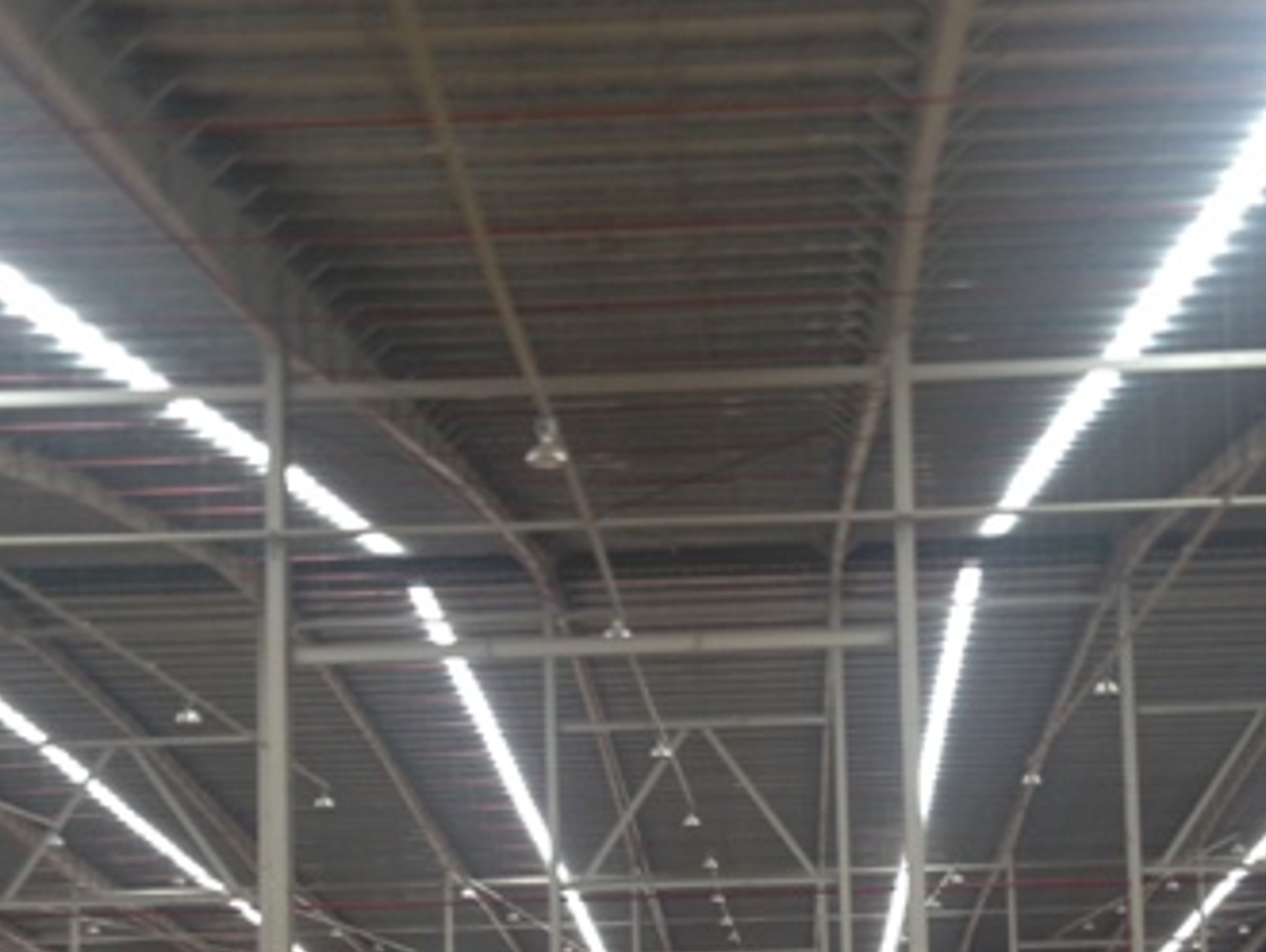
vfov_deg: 22.3
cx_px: 733
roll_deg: +0.7
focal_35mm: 64
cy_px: 902
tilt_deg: +5.3
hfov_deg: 30.2
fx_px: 2342
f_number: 2.4
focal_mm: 4.12
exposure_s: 1/24
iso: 50
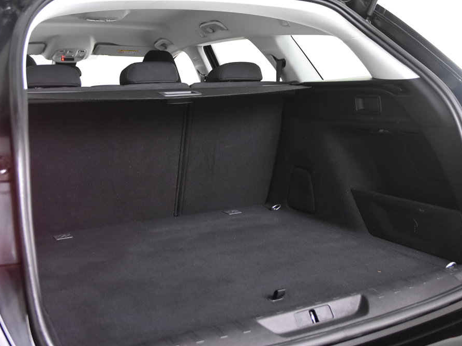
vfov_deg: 33.6
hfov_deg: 43.8
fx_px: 574
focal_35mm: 43
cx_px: 241
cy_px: 172
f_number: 3.2
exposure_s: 1/40
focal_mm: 26
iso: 2000
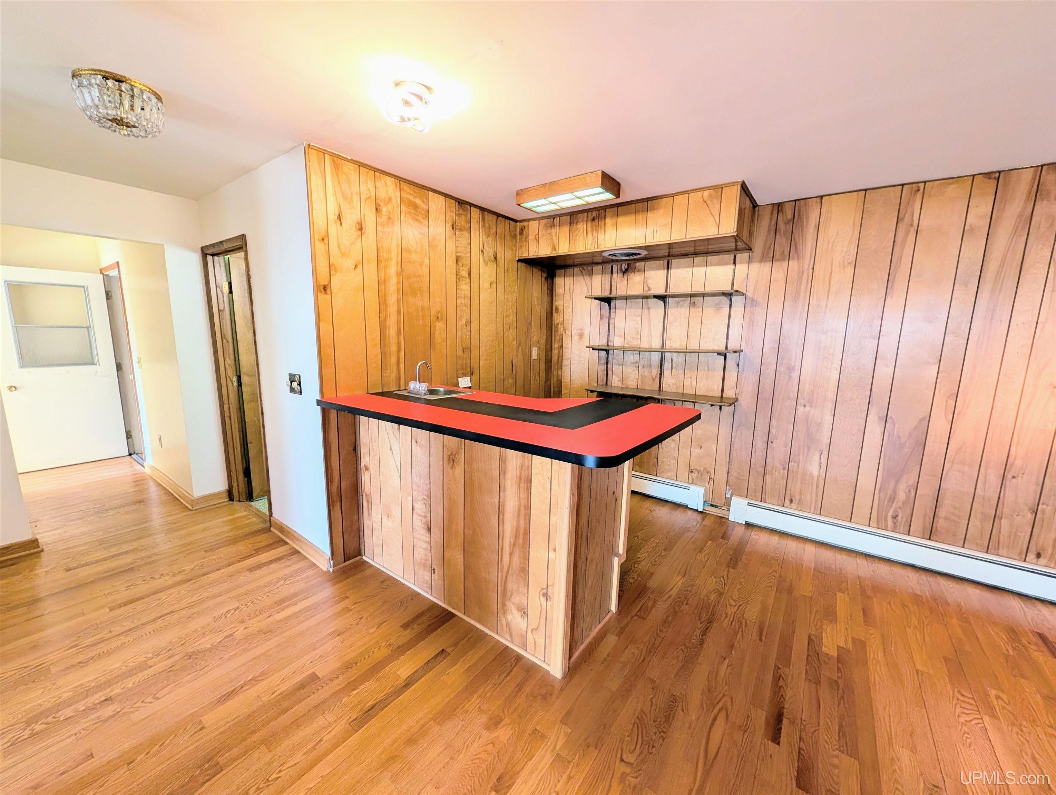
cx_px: 528
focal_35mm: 12
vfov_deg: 94.6
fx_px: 367
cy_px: 398
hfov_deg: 110.5
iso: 67
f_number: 1.7
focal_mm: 2.02
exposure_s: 1/60
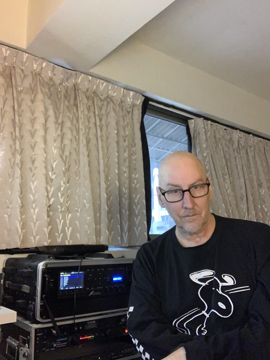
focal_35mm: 32
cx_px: 135
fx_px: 333
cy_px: 180
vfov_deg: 56.8
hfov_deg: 44.2
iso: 250
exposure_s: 1/30
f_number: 2.2
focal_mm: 2.87
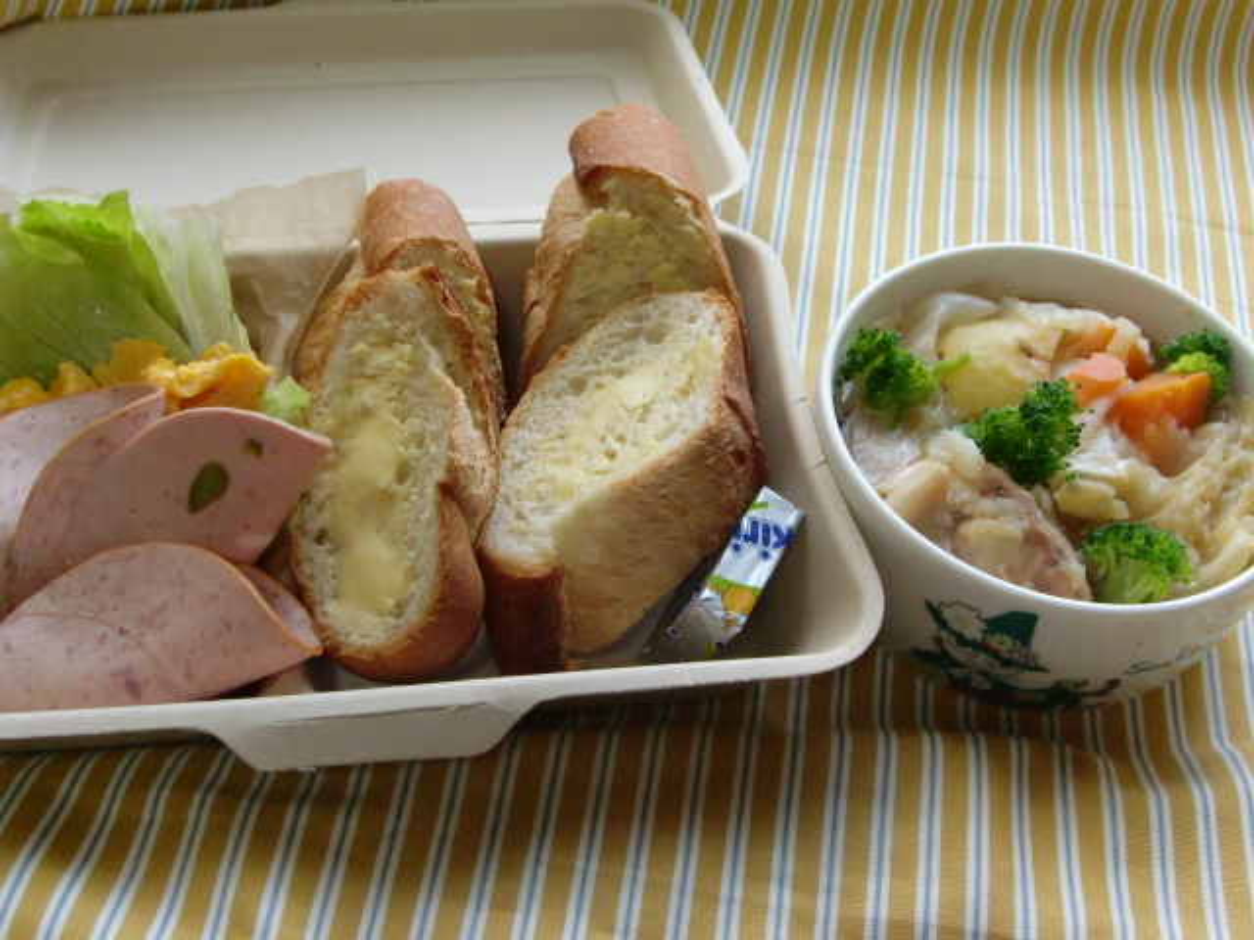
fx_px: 1666
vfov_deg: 31.5
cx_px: 627
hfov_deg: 41.2
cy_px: 470
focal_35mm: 46
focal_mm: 8.2
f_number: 3.3
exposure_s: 1/100
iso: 400
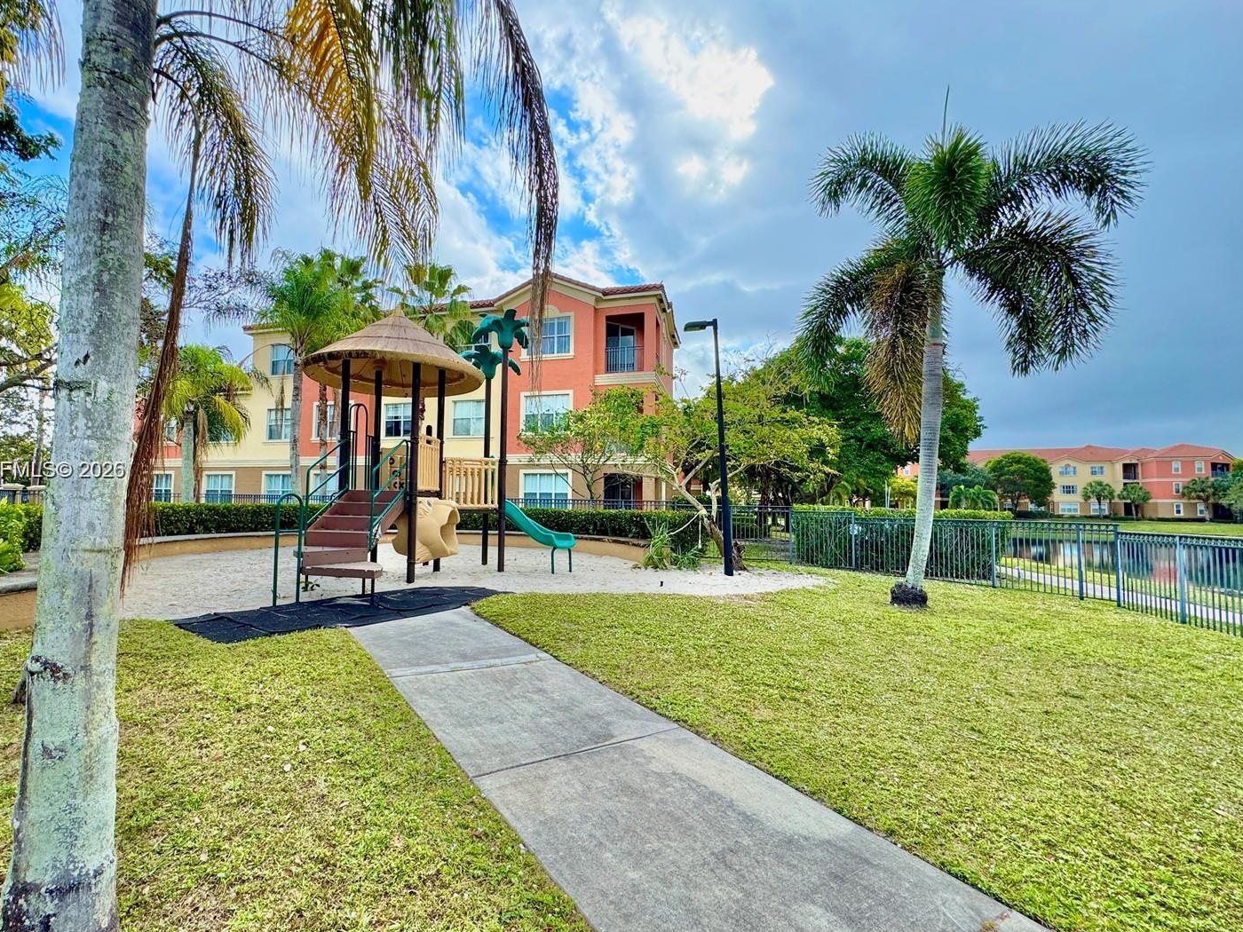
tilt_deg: +3.2
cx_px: 558
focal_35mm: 16
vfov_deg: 78.1
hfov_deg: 94.2
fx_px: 575
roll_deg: -0.9
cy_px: 471
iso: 40
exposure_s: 1/605
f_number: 2.2
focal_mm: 2.22
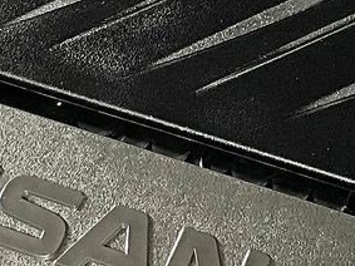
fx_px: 1681
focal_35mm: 164
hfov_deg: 12.0
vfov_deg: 8.9
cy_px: -53
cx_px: 226
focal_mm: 3
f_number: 1.8
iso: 160
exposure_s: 1/60
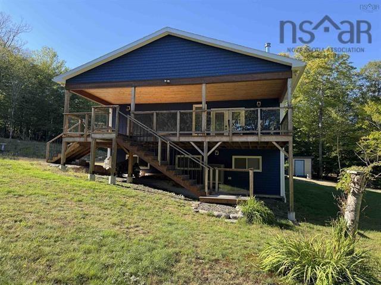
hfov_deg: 71.6
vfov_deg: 56.8
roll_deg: -1.3
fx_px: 264
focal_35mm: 24
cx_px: 190
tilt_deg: +5.1
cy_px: 142
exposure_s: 1/912
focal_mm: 6.76
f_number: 1.78
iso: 80
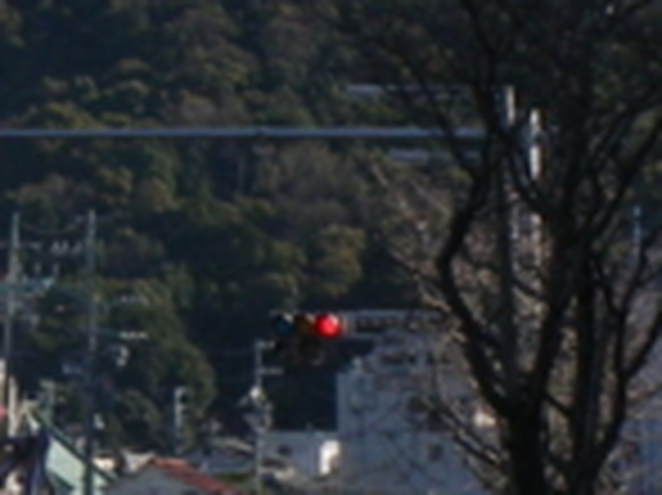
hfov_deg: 8.1
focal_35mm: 240
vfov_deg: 6.1
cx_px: -302
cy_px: -410
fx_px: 4586
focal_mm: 7.9
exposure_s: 1/200
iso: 64
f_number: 6.5
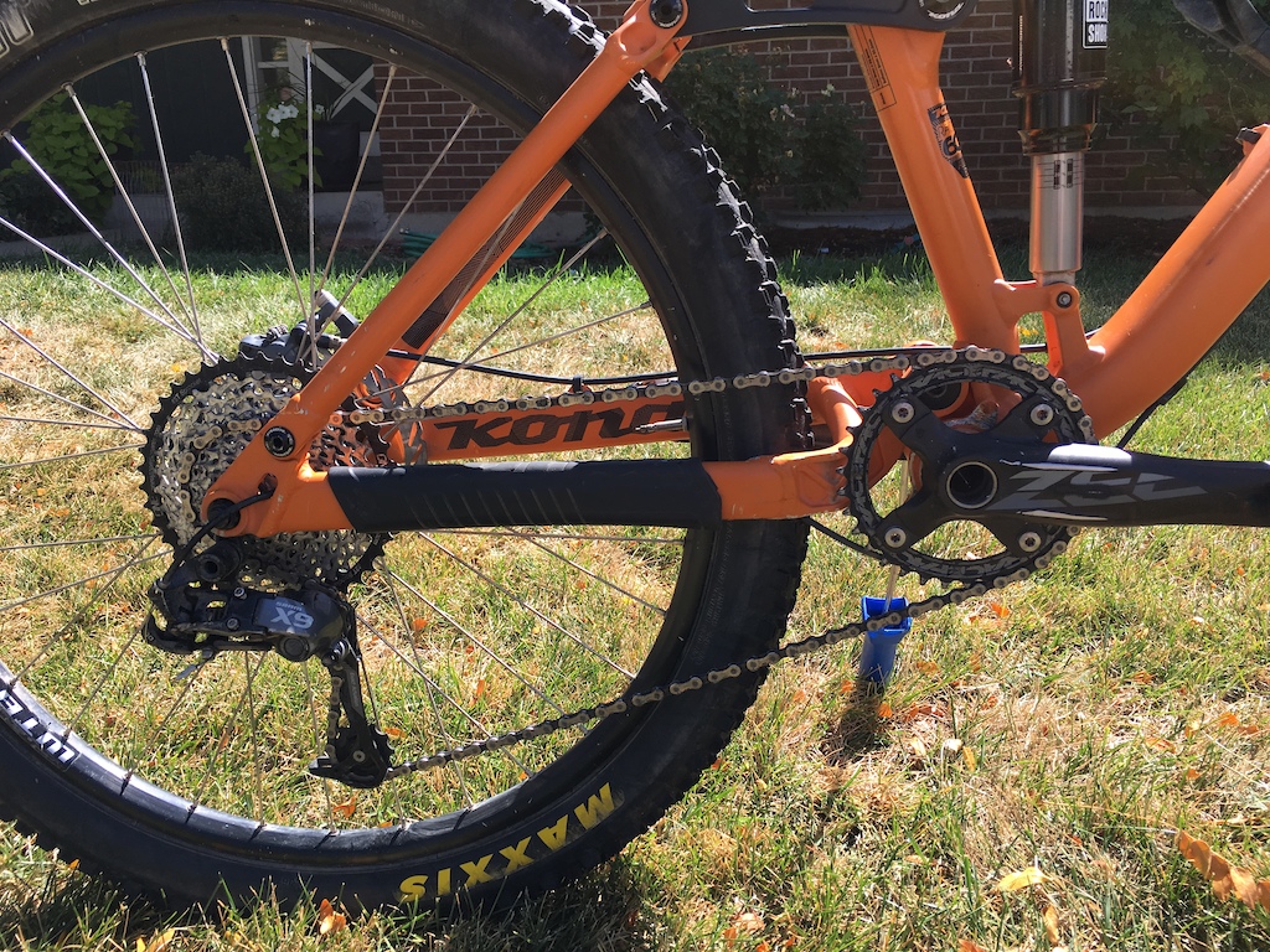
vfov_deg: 48.2
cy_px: 476
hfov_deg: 61.7
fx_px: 1064
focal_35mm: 29
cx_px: 635
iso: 25
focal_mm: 4.15
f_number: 2.2
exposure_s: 1/509
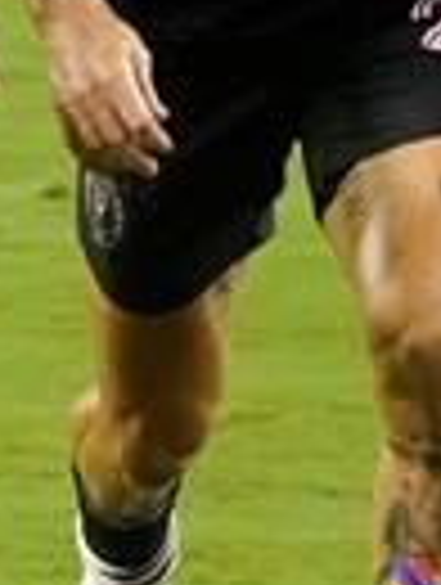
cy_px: 151
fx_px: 18370
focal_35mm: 1085
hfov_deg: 1.4
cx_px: -324
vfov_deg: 1.8
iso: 12800
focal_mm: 226
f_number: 5.6
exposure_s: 1/2500
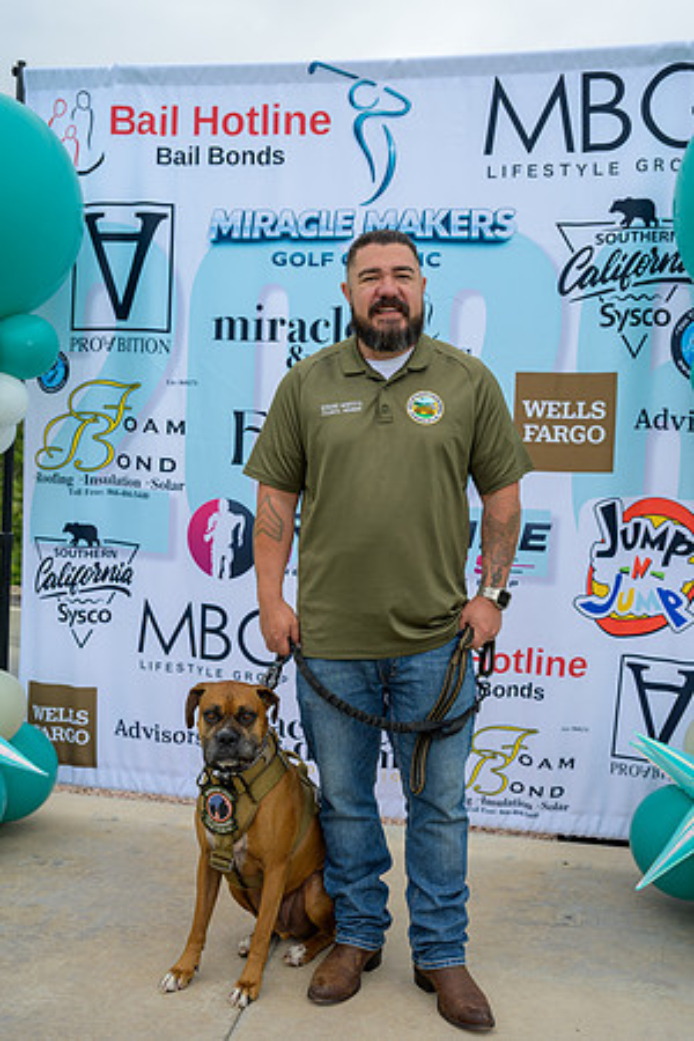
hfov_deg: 34.2
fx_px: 1128
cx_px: 347
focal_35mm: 39
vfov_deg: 49.6
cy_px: 520
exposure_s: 1/200
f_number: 4
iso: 100
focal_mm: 39
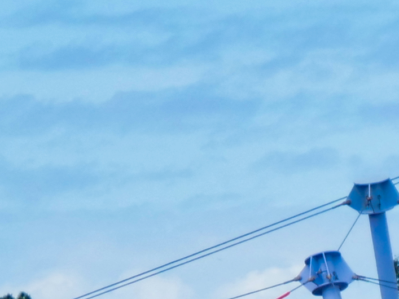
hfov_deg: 2.3
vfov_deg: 1.7
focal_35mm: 880
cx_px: 383
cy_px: 782
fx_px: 10142
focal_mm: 60
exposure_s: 1/640
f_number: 4
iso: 200
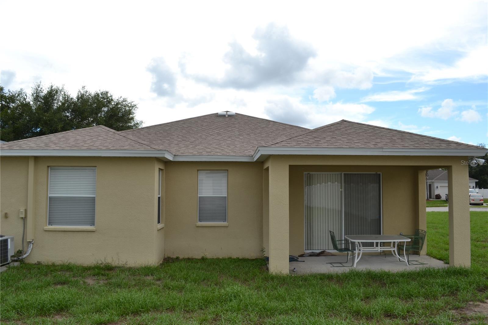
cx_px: 244
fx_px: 366
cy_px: 162
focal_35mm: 27
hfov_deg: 67.4
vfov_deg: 47.9
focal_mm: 18
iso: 100
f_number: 7.1
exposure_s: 1/200
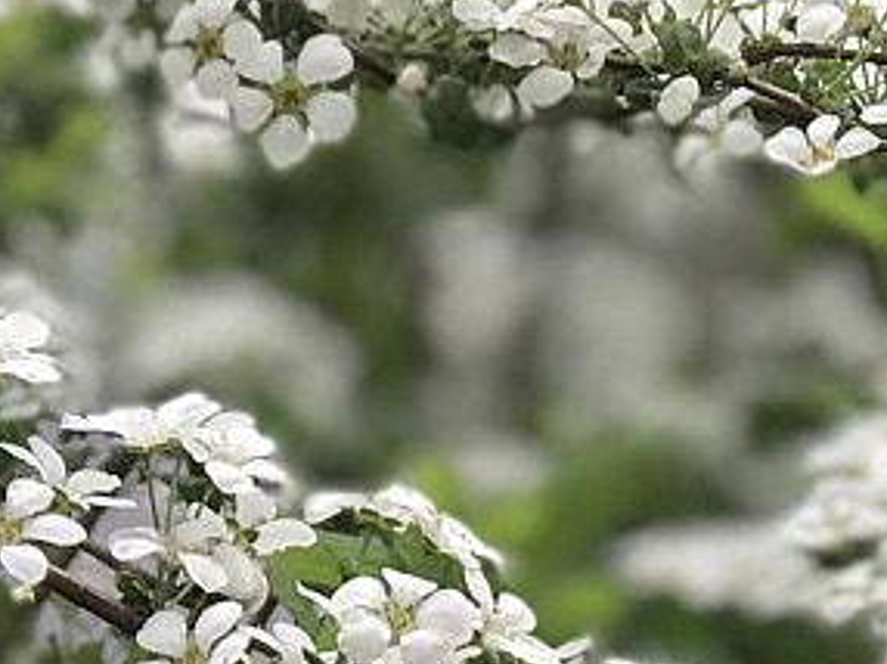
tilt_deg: +4.3
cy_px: 1126
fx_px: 8167
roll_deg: +2.6
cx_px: 785
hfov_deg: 6.2
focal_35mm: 319
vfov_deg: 4.6
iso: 40
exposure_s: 1/60
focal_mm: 6.6
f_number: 2.8
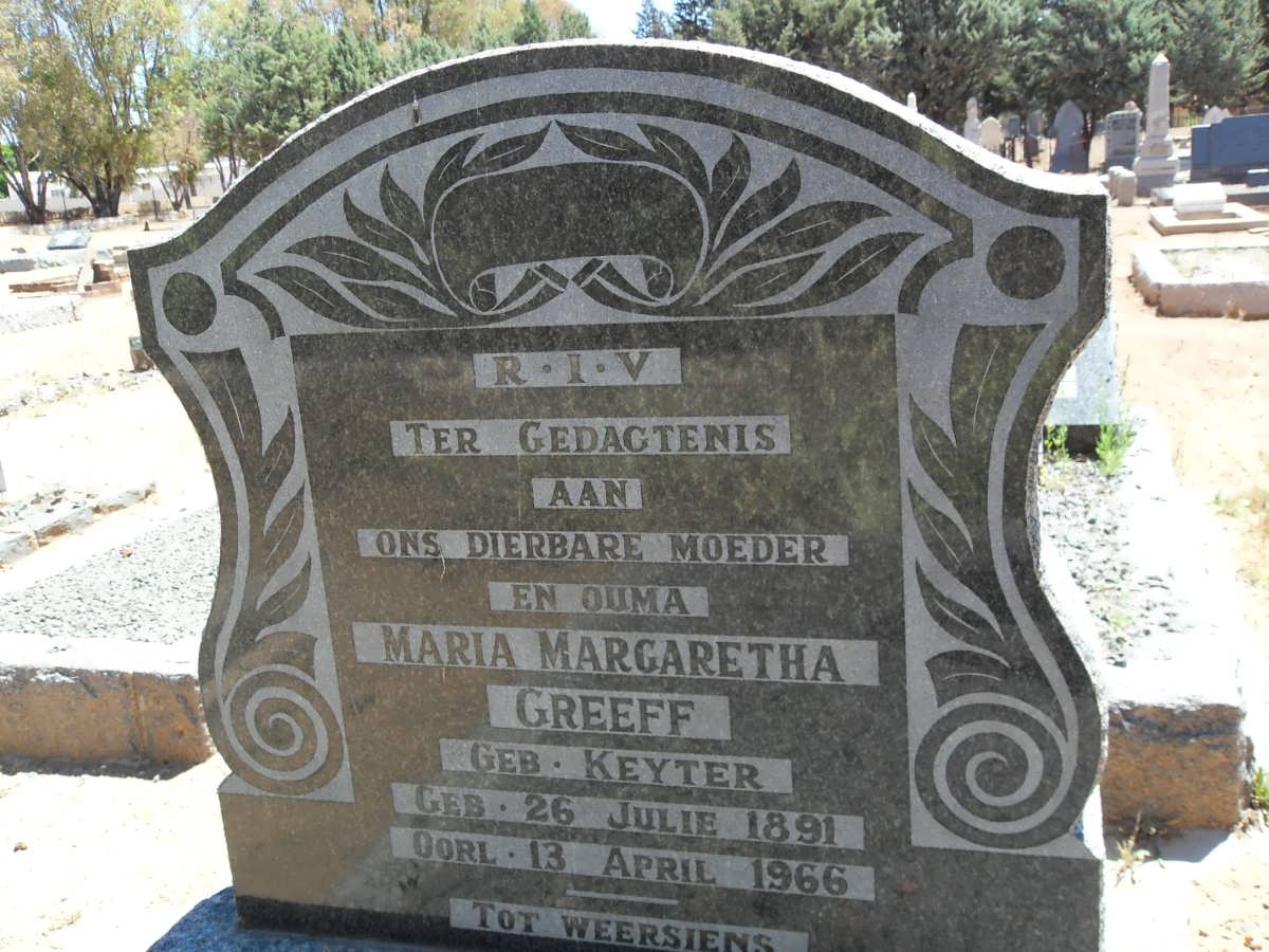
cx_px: 634
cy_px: 476
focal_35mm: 35
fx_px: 1283
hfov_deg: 52.6
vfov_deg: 40.7
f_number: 3.5
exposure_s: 1/250
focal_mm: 6.3
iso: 80
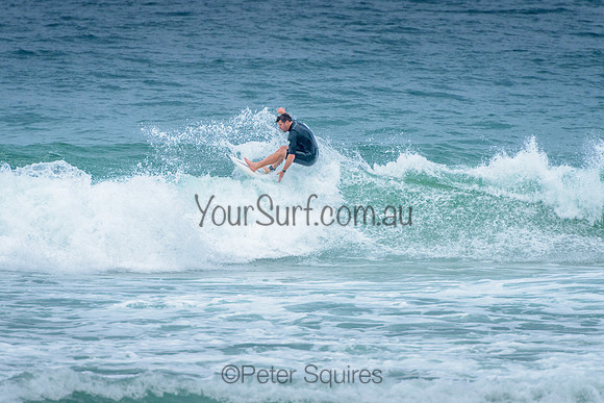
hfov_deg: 4.2
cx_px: 291
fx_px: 8225
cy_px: 198
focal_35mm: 490
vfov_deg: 2.8
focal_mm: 400
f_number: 7.1
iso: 500
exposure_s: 1/1600
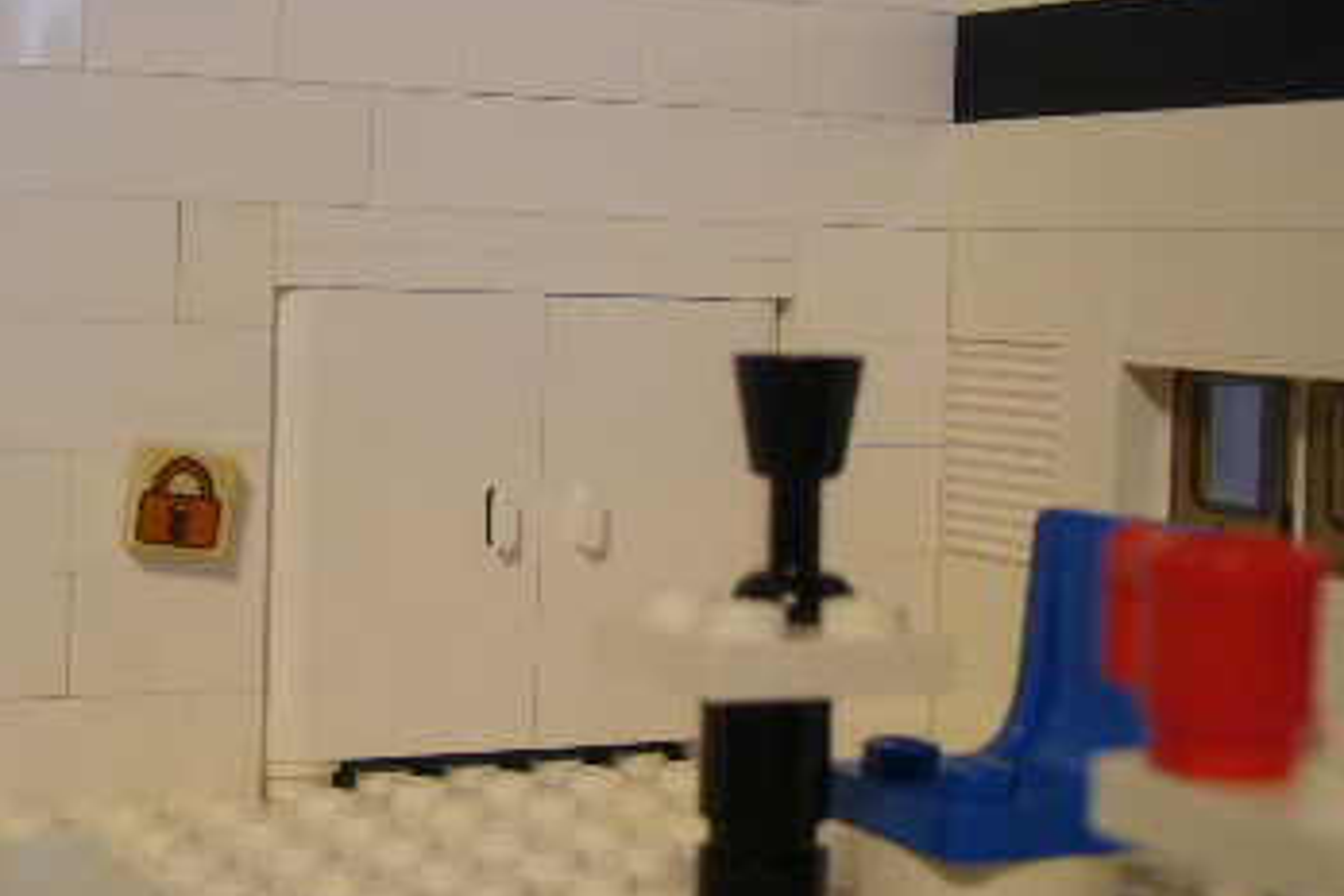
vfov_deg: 20.3
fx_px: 2501
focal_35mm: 67
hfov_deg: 29.9
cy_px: 386
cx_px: 483
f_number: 2.8
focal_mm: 5.8
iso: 100
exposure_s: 1/60
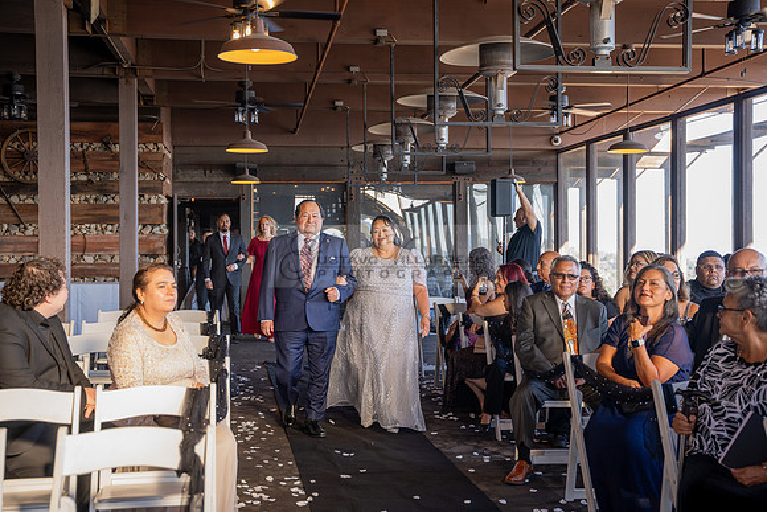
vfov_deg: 29.2
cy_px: 256
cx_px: 384
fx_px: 982
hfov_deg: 42.6
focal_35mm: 46
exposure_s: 1/100
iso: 320
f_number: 3.5
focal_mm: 46.1
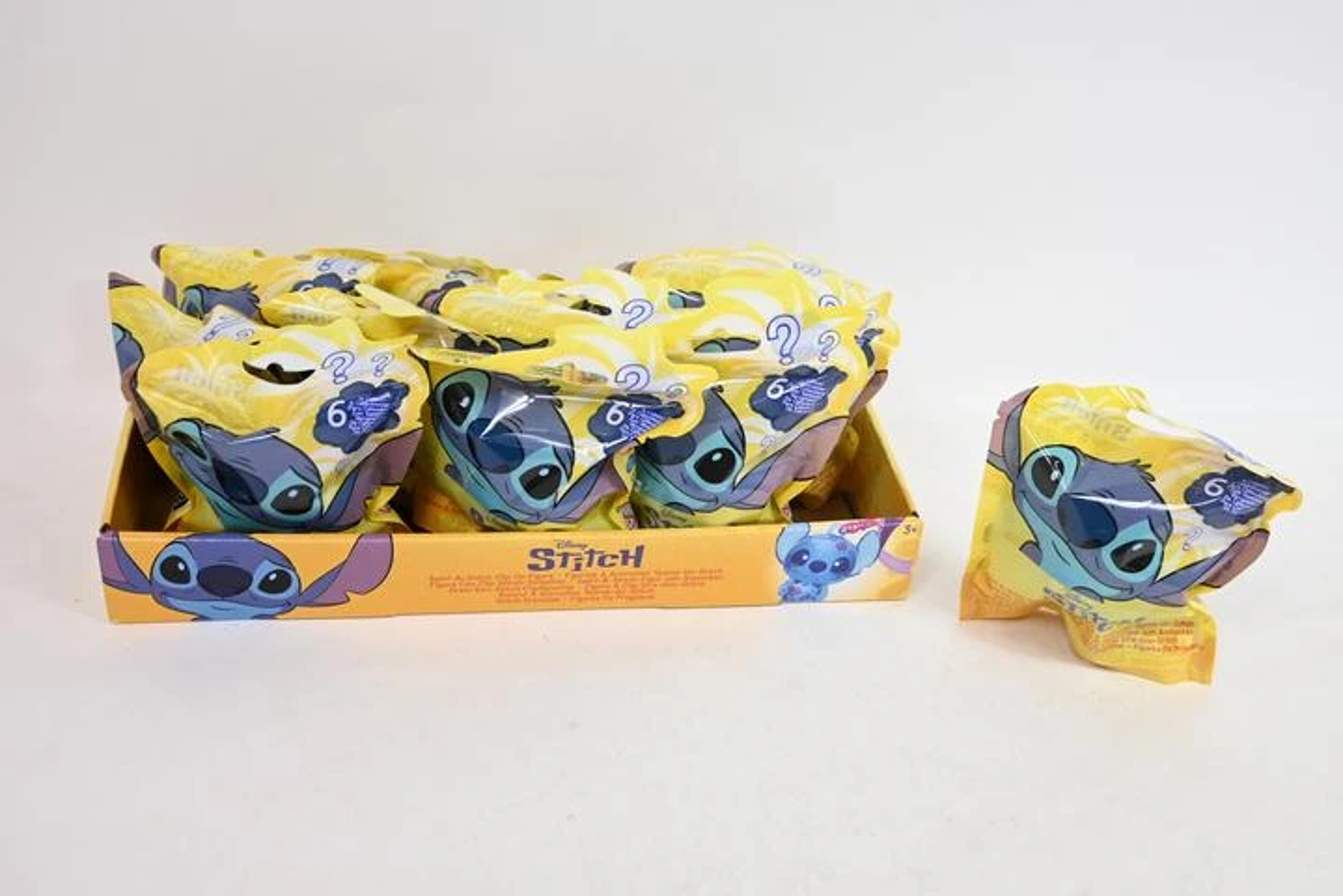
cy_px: 448
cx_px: 672
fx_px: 1371
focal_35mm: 37
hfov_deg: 52.2
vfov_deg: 36.2
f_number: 4.2
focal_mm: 24.5
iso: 400
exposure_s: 1/125
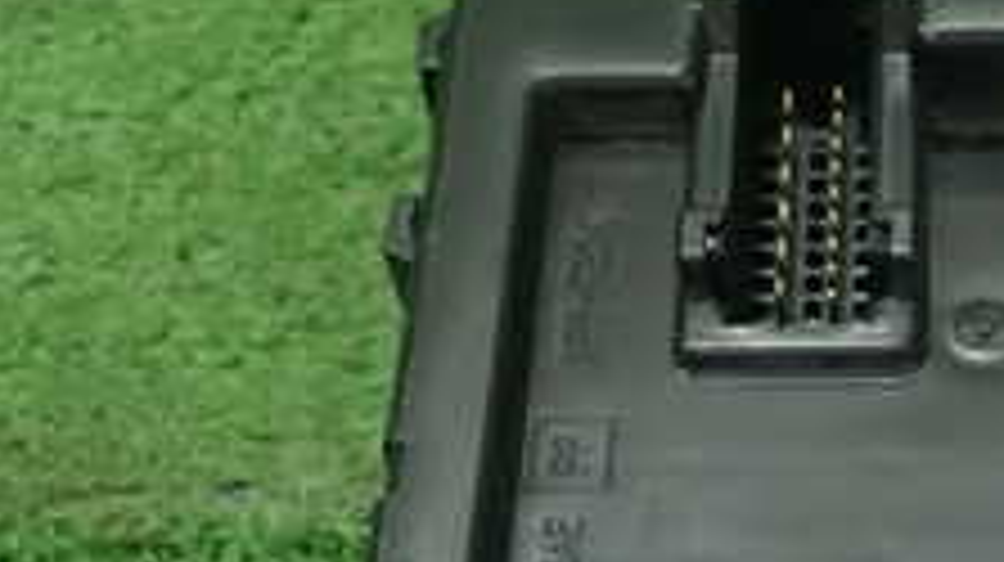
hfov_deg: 23.3
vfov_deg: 13.4
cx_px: 972
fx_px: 2341
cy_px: 661
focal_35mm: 88
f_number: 2.3
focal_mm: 5.5
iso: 250
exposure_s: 1/125
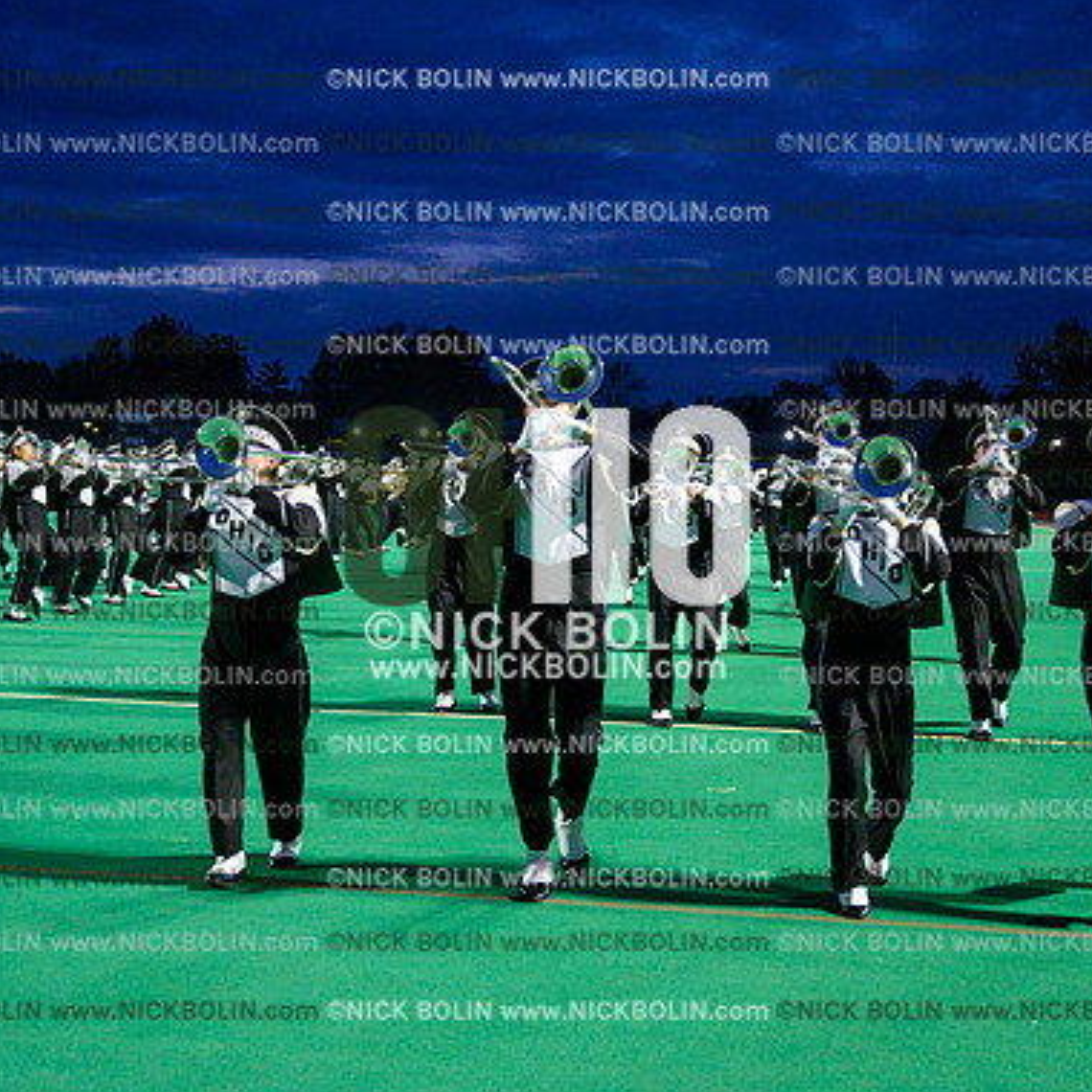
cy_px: 543
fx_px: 1713
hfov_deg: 35.4
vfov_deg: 35.4
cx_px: 546
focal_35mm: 48
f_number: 4
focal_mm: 37
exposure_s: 1/500
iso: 6400
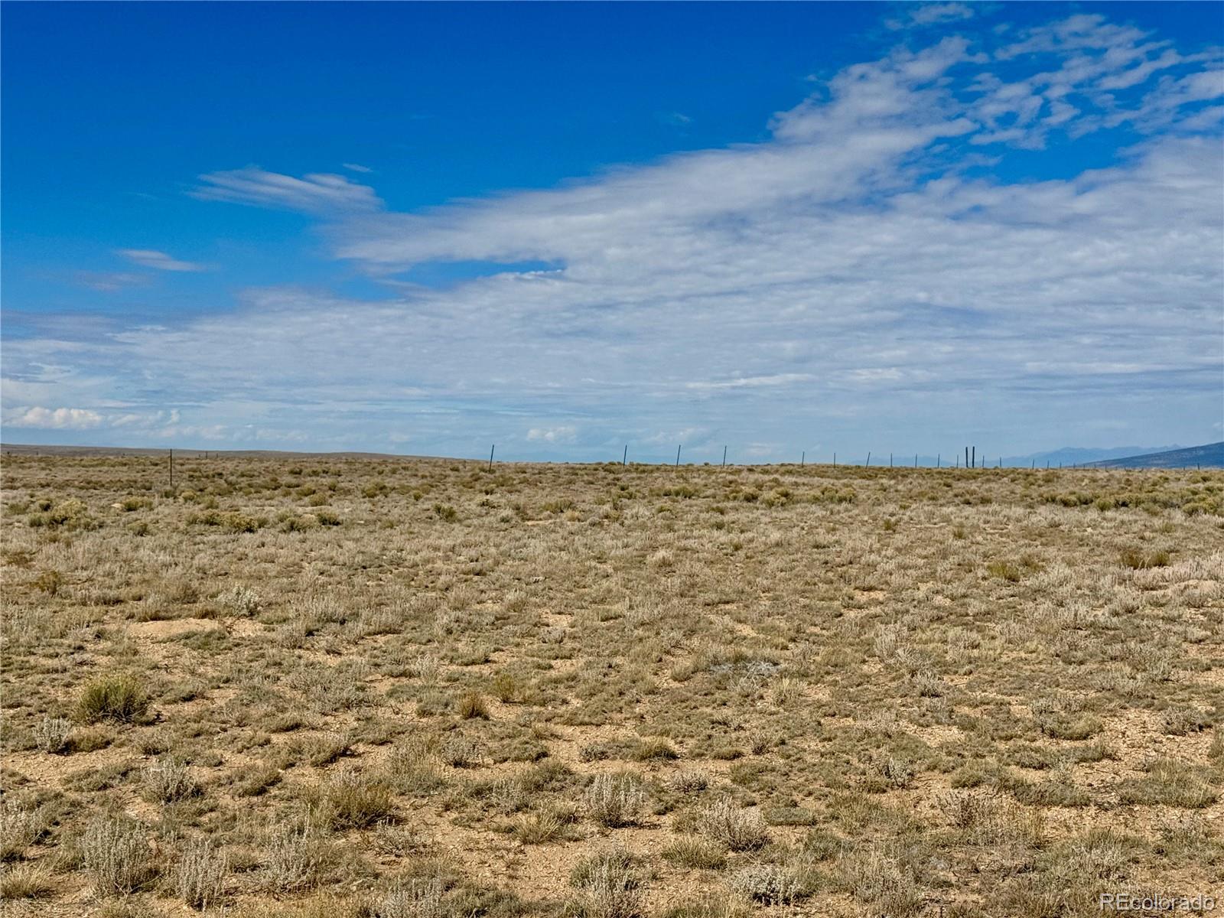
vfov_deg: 30.3
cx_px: 612
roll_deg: -1.6
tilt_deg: -1.1
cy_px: 459
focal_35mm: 48
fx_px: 1697
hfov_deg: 39.7
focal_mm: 6.76
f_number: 1.78
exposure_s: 1/10526
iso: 64
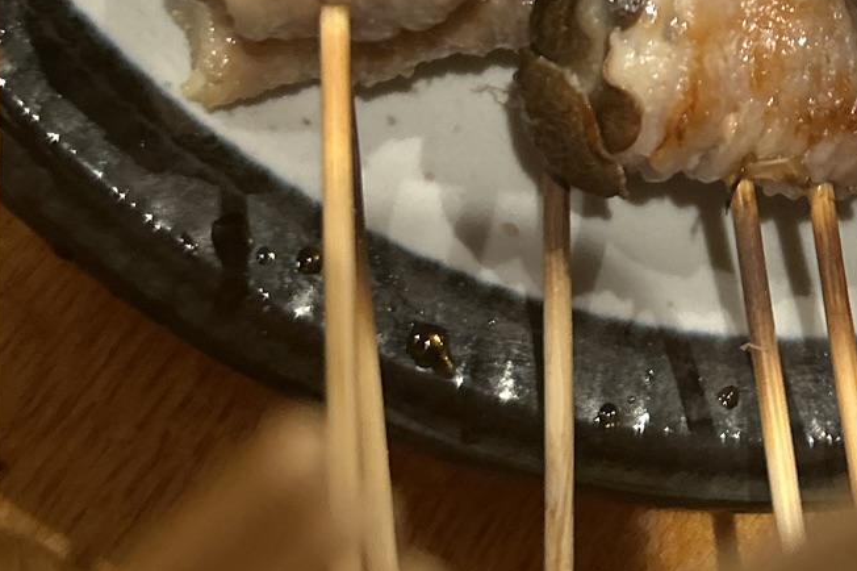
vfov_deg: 14.5
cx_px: 769
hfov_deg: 23.8
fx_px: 1975
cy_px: -446
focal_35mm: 83
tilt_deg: -63.0
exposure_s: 1/59
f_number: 1.5
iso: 320
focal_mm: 5.7
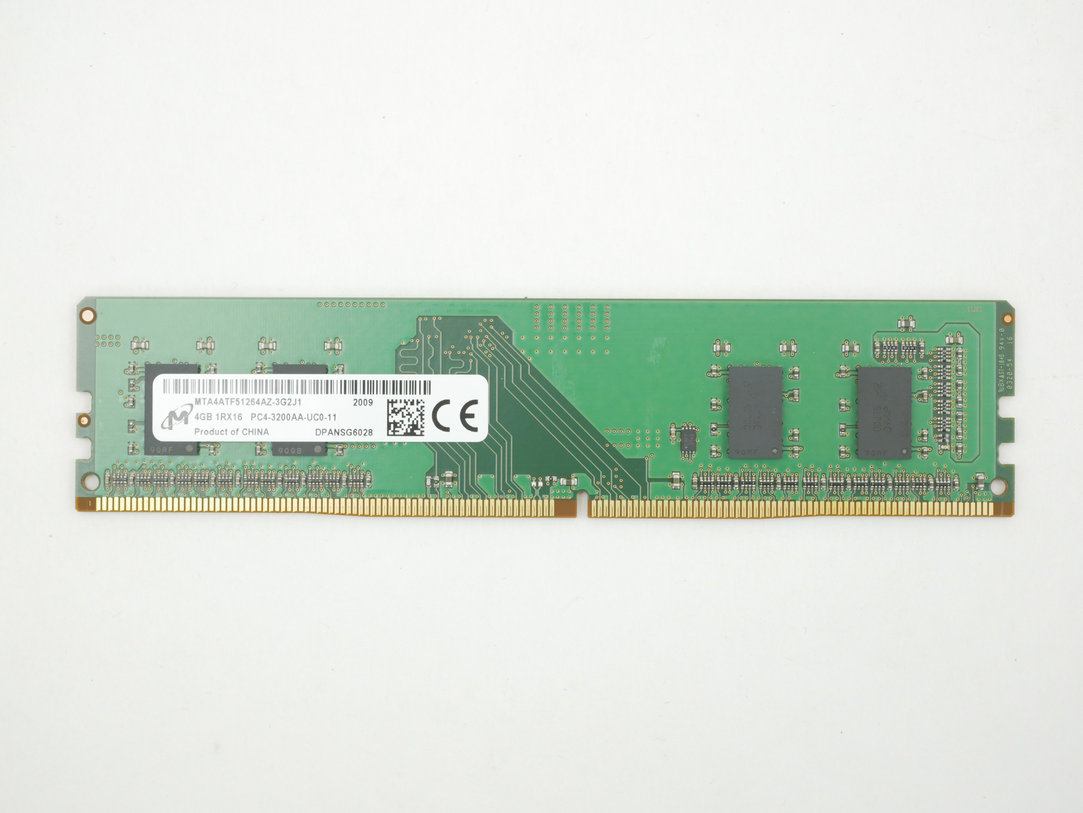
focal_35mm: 60
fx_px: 1878
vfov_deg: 24.4
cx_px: 542
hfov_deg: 32.2
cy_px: 406
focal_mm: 30
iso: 800
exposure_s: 1/100
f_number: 5.6
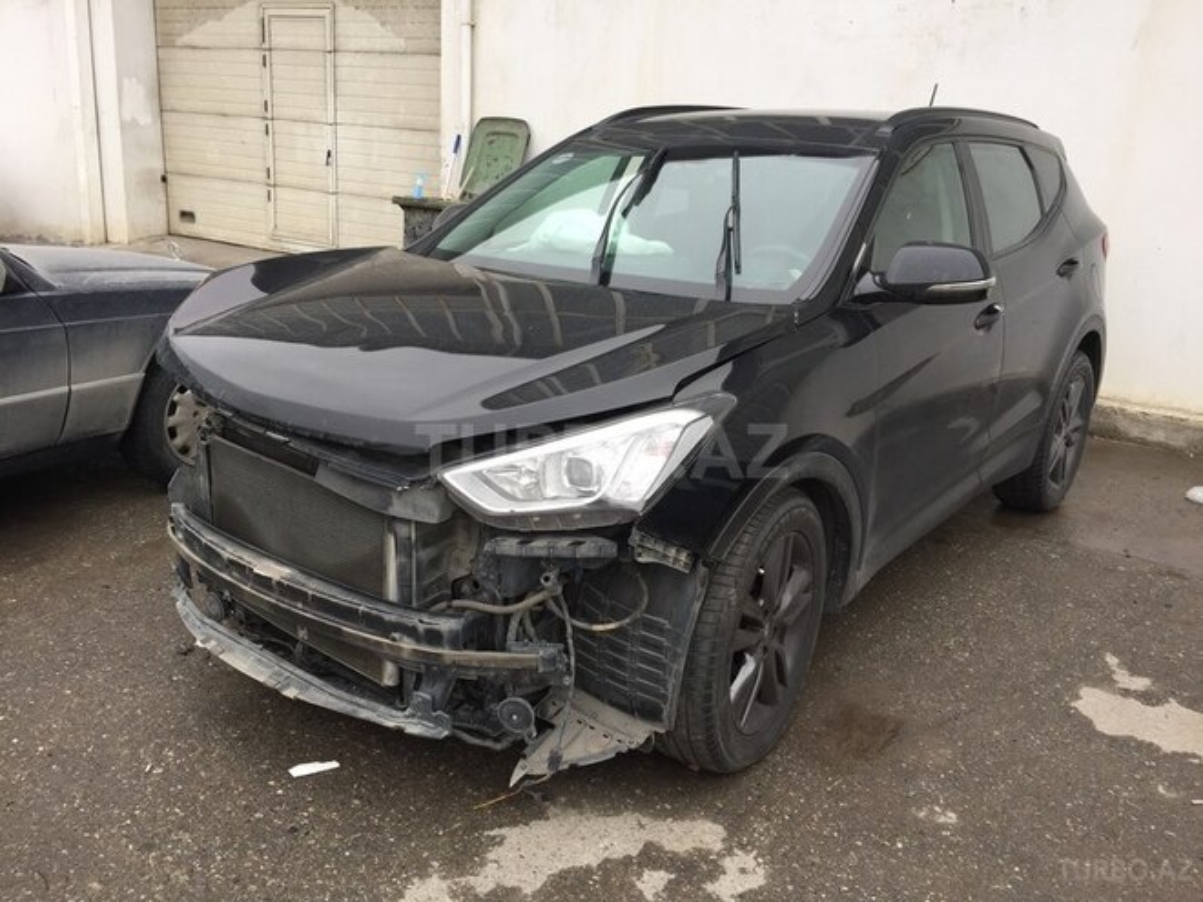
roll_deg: -5.7
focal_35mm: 29
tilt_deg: -16.9
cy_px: 451
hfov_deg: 61.7
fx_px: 1008
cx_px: 602
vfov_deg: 48.2
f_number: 2.2
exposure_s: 1/120
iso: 32
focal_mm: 4.15
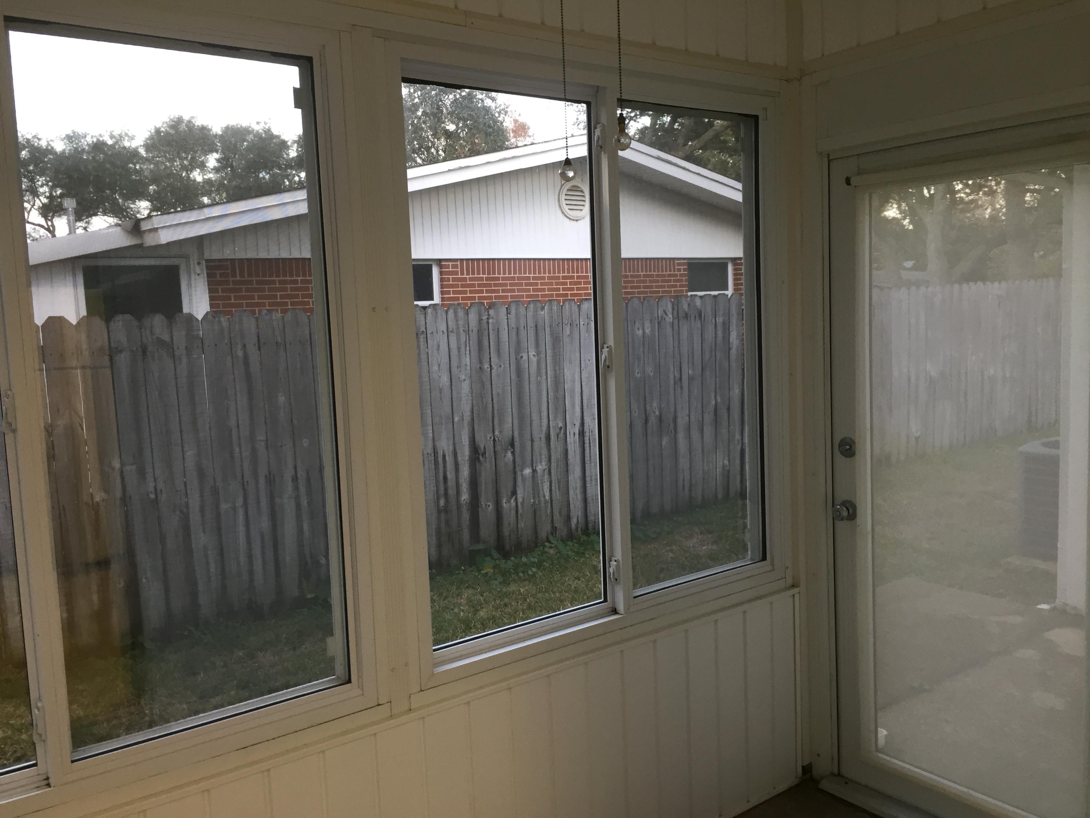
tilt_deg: -6.2
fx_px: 913
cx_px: 545
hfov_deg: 61.7
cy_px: 409
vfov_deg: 48.2
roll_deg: +1.5
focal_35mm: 29
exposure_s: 1/30
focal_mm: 4.15
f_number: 2.2
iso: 64
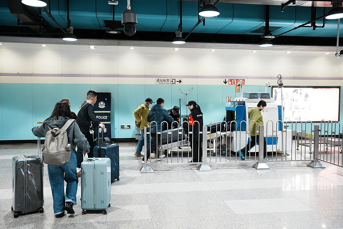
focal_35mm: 33
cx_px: 172
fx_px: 314
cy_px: 114
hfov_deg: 57.2
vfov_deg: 40.0
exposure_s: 1/40
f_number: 2.8
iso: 800
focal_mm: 33
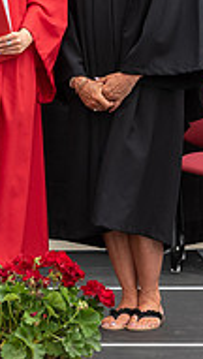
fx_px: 1887
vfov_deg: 10.8
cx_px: 23
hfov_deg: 6.1
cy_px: 43
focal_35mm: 198
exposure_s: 1/500
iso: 500
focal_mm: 56
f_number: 5.6
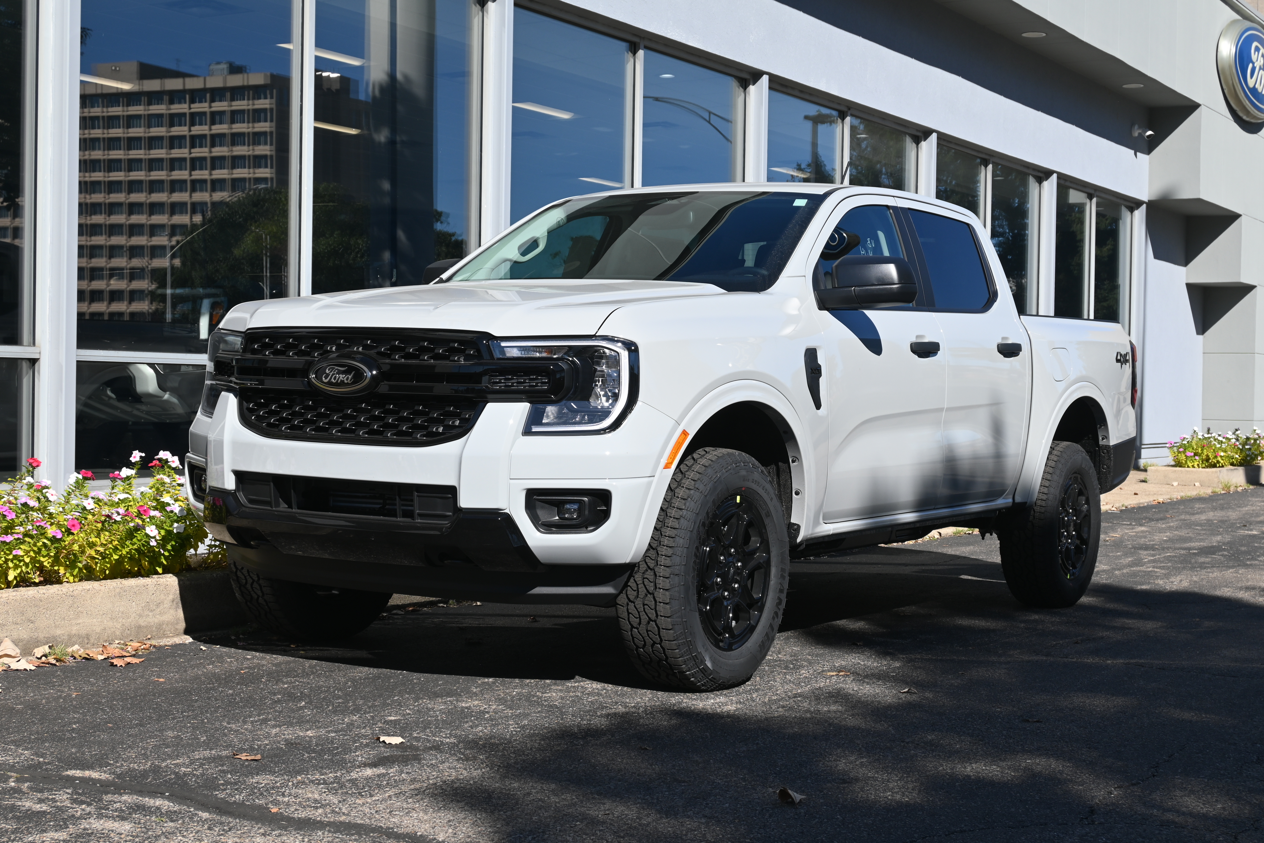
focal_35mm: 46
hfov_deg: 43.0
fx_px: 1606
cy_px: 422
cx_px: 632
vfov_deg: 29.4
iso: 100
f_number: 7.1
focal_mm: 30.5
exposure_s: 1/400
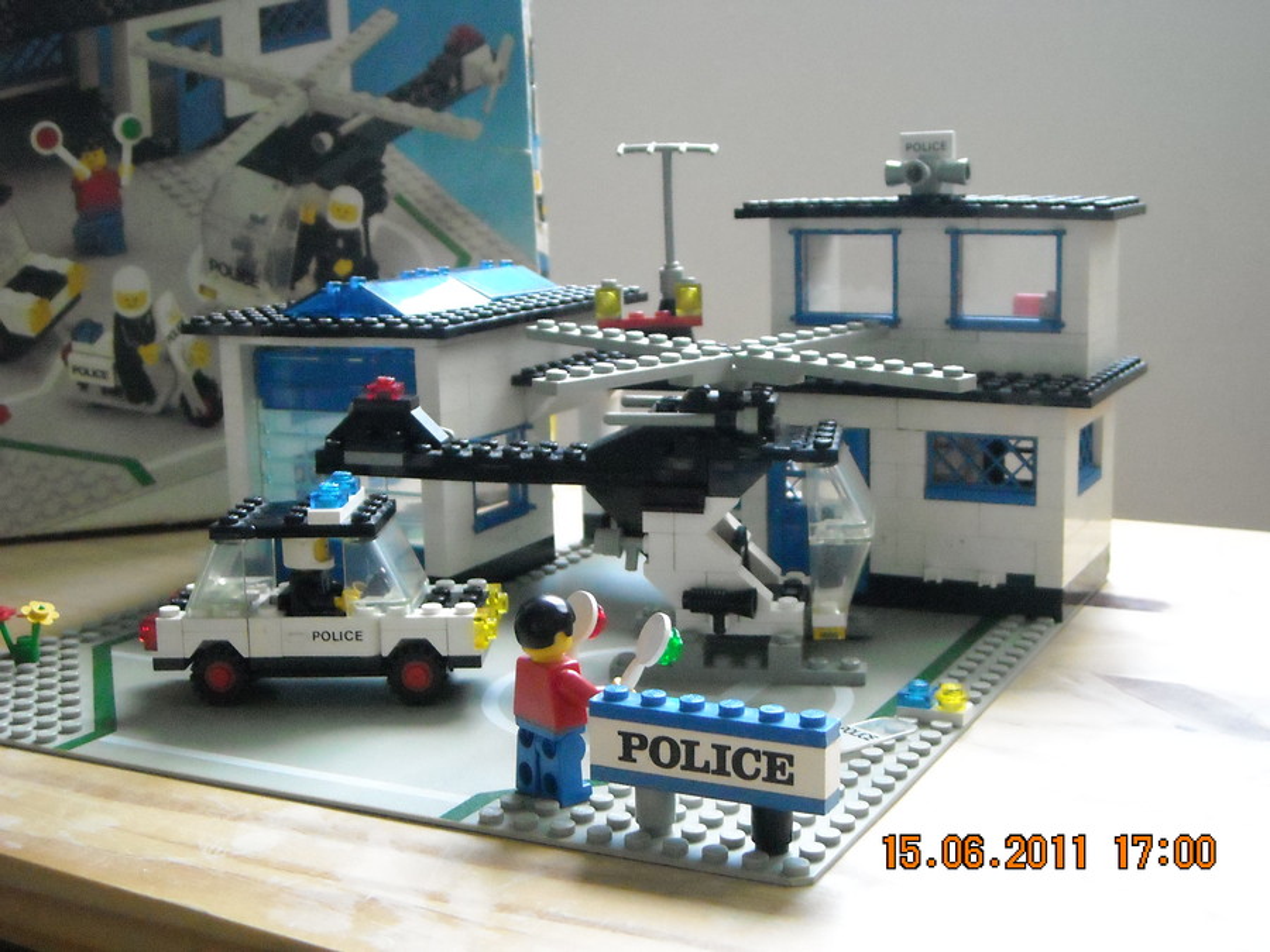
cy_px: 476
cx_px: 635
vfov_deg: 29.7
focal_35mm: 49
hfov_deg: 38.9
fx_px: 1798
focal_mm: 7.92
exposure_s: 1/42
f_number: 3.2
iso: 800
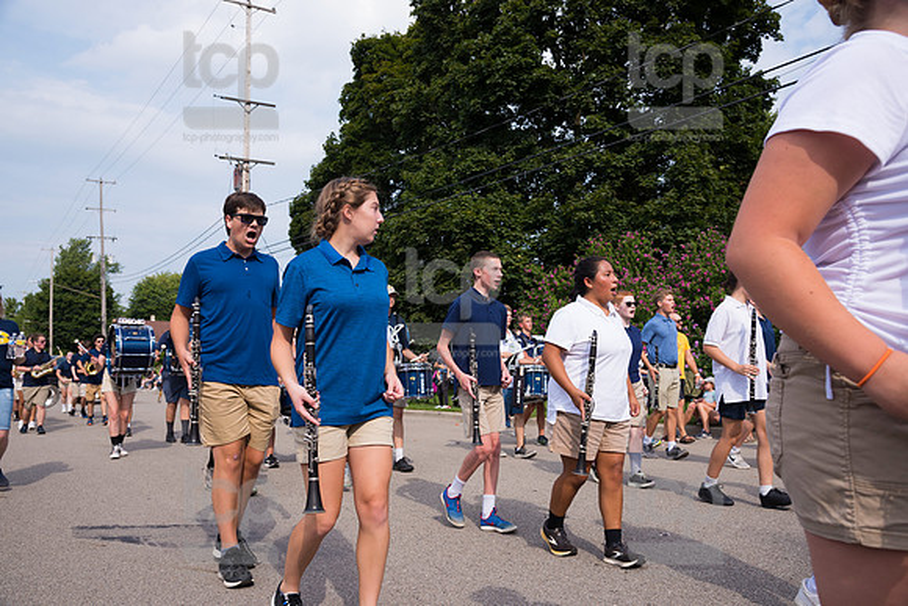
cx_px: 454
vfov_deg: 46.4
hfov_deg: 65.5
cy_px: 303
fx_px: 706
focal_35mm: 28
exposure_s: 1/500
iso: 200
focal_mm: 28
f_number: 6.3
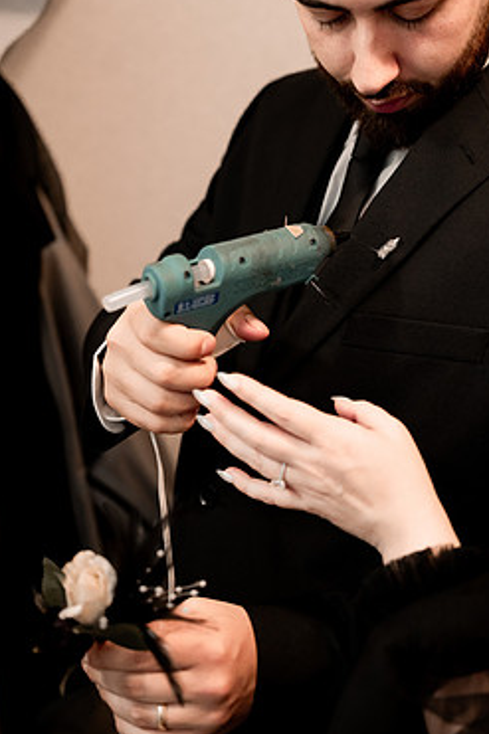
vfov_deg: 34.9
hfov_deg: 23.8
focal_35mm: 57
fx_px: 1162
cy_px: 291
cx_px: 259
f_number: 2.8
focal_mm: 47
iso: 2000
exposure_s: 1/250
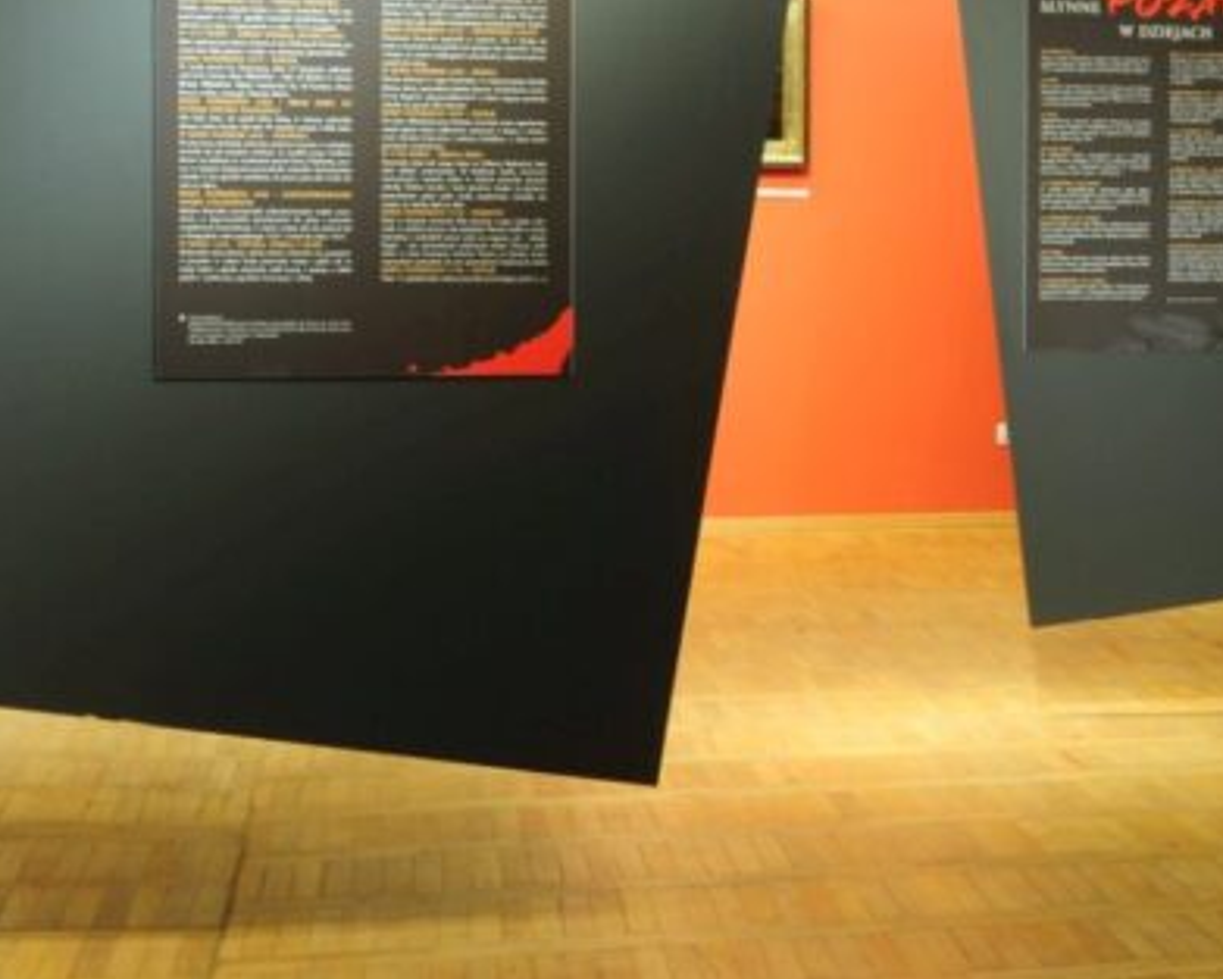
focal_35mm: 81
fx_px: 2933
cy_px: 302
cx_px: 1392
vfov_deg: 18.9
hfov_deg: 22.1
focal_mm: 22
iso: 200
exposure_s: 1/1.3
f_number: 11
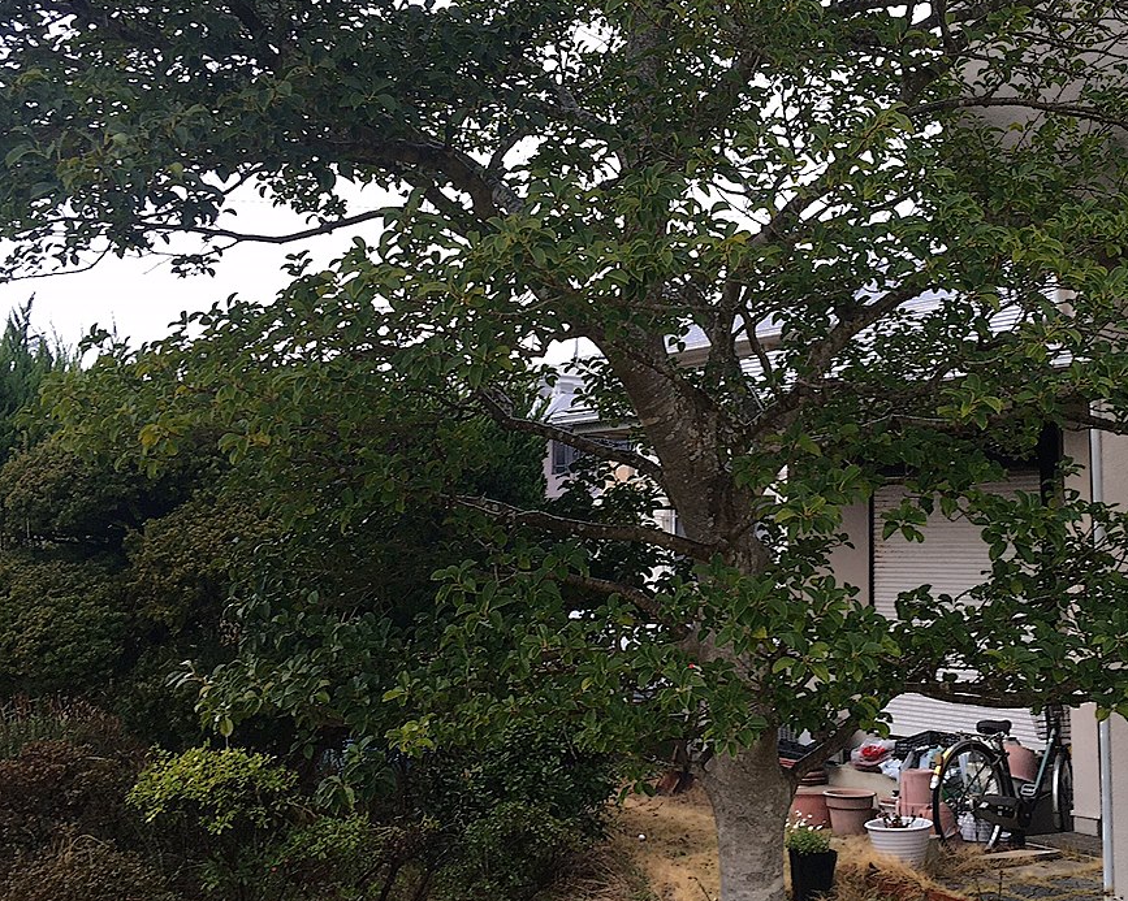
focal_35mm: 49
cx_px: 653
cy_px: 359
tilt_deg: +5.8
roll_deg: +0.2
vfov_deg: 30.7
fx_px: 1635
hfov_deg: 38.0
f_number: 2.2
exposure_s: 1/120
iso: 25
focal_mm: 4.15
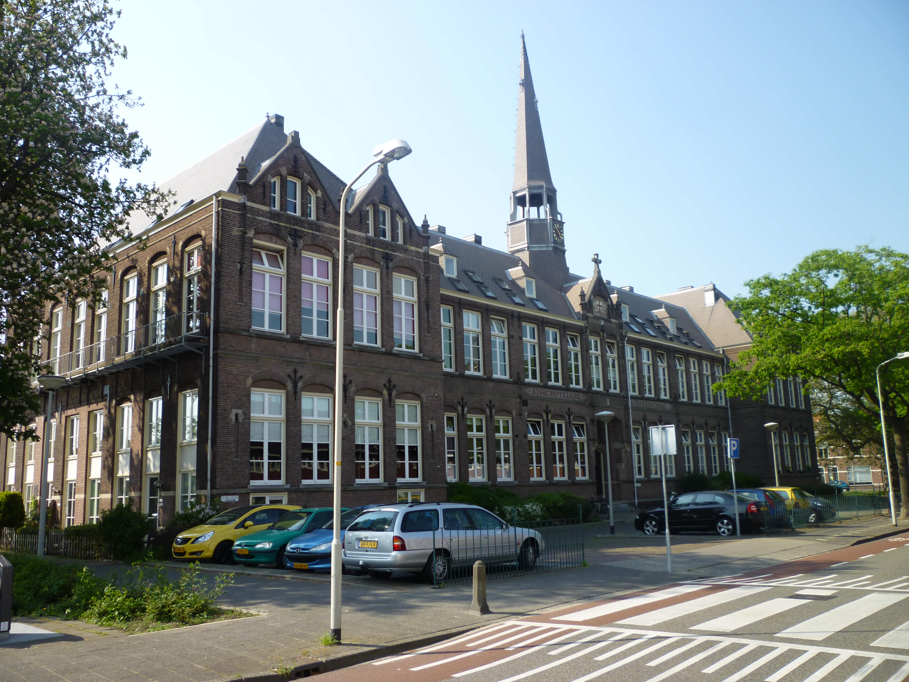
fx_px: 762
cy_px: 341
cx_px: 454
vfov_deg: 48.2
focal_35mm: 29
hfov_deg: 61.7
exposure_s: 1/400
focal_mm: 5.2
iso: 80
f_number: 3.3
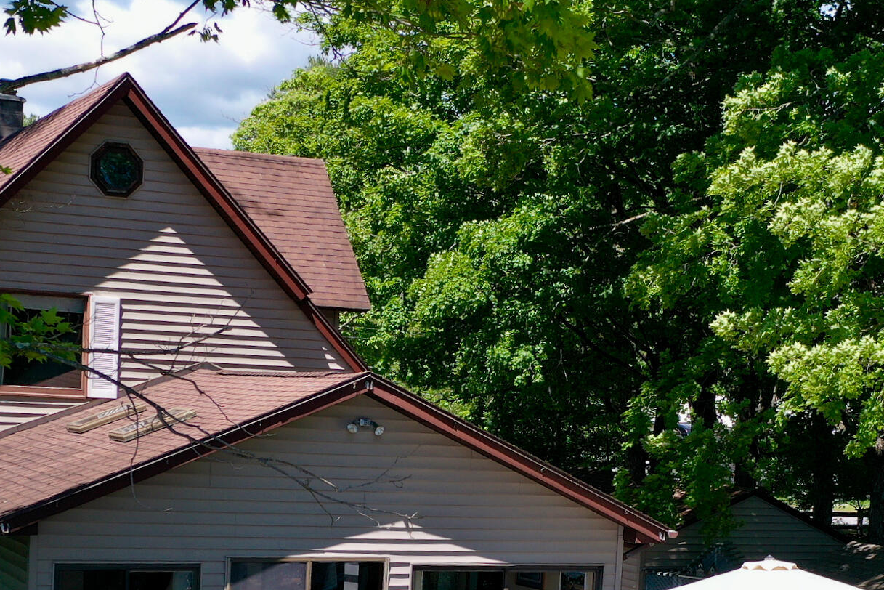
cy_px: 602
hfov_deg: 29.2
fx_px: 1695
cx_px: 434
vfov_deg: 19.1
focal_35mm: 69
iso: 100
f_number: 3.2
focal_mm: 10.26
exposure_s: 1/50
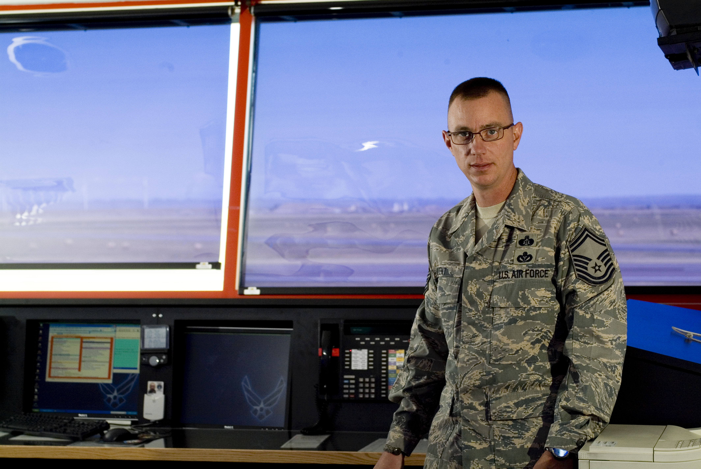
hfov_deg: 21.9
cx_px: 350
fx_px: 1813
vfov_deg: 14.7
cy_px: 234
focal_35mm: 93
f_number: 5.6
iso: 100
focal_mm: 62
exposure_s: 1/125
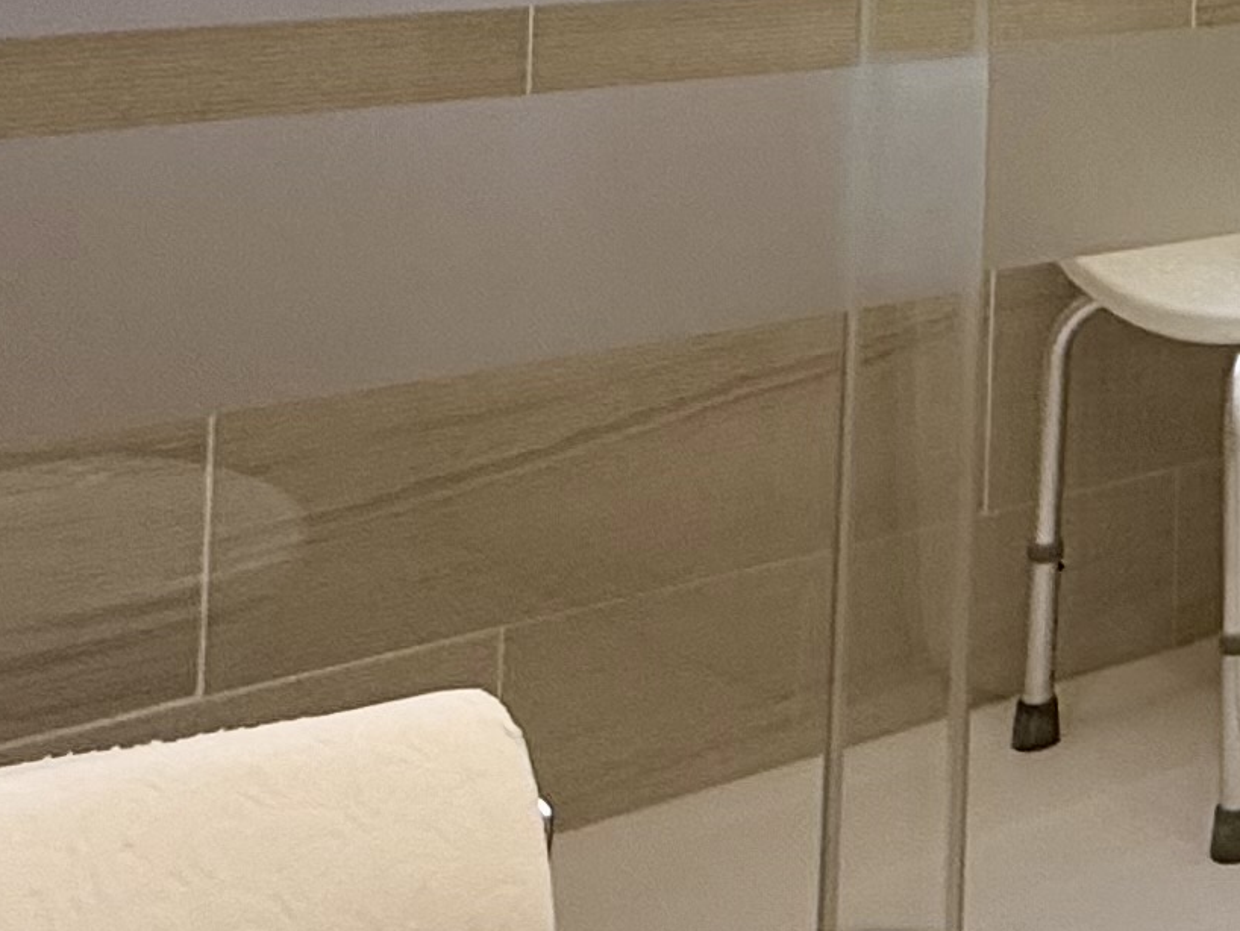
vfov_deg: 19.5
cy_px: -312
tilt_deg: +2.1
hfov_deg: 21.0
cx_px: 2116
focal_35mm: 69
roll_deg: -1.5
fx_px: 2472
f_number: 2.2
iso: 100
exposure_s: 1/99
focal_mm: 2.22
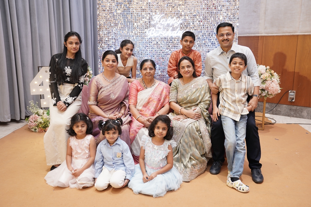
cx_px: 156
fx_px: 311
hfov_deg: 53.1
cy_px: 104
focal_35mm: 36
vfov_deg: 36.9
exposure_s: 1/160
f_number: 4
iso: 800
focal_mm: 36
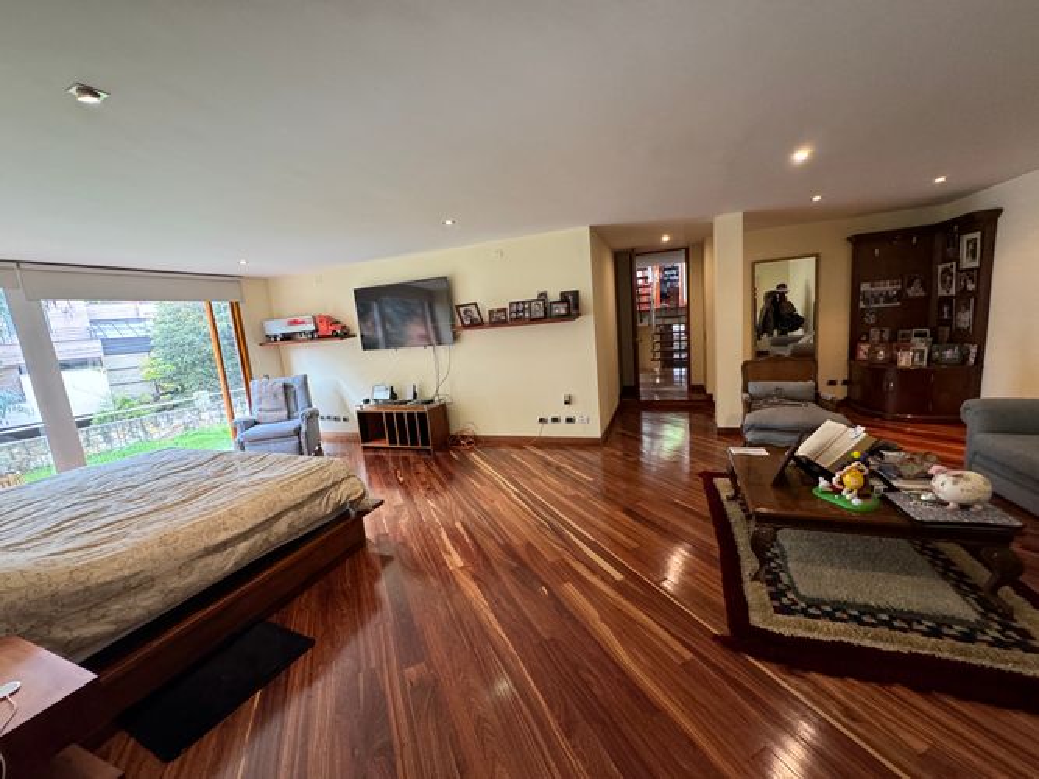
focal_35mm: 14
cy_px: 390
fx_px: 420
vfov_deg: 85.7
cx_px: 520
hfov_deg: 102.1
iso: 320
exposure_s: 1/99
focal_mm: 2.22
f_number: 2.2
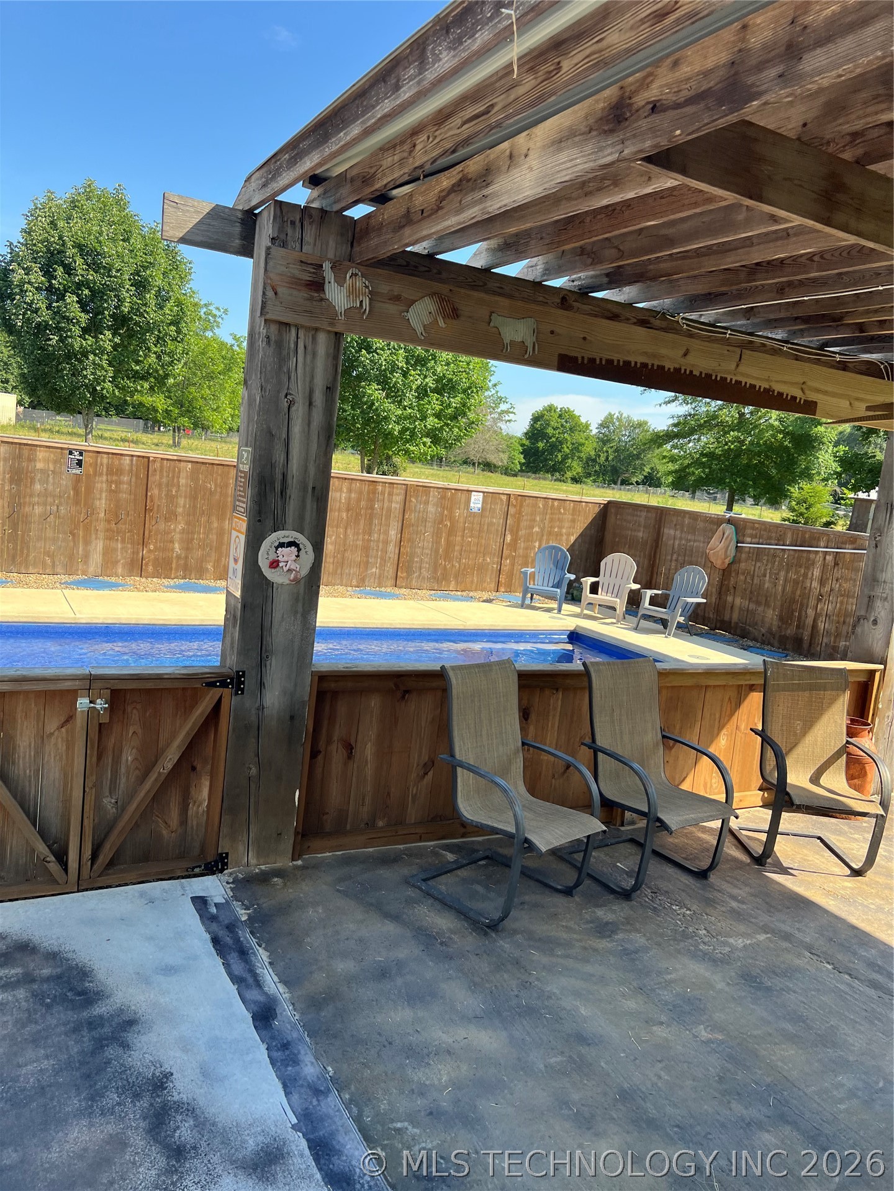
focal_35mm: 26
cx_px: 447
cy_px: 596
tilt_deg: -6.5
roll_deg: -7.9
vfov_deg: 67.3
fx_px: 895
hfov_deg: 53.1
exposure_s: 1/853
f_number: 1.5
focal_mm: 5.7
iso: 50
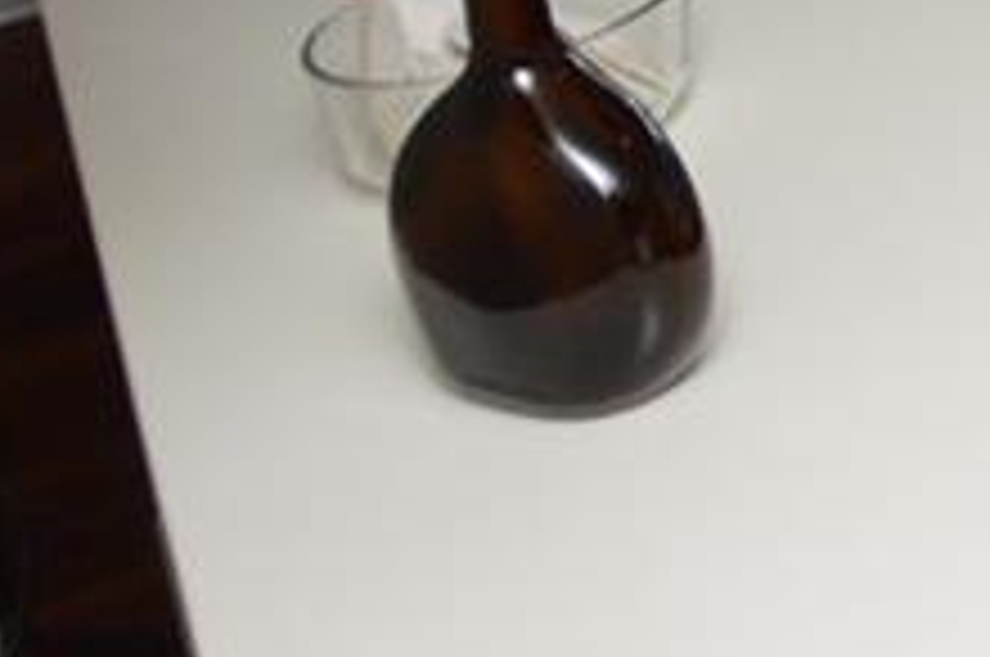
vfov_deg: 9.0
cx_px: 3478
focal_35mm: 131
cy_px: -1109
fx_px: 3597
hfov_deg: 9.4
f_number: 5.6
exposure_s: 1/125
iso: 400
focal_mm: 12
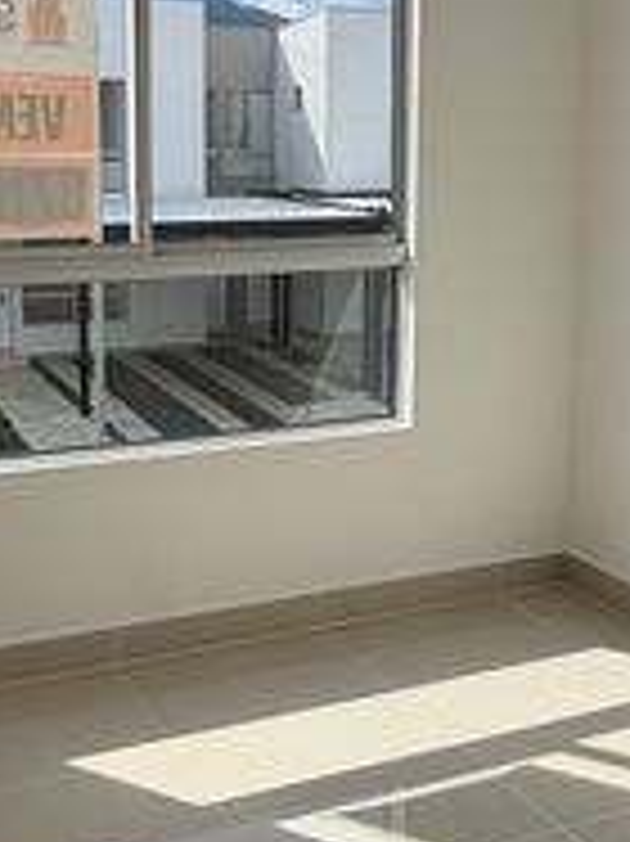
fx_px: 1215
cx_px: 284
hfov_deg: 29.1
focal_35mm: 50
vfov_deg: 38.0
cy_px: 313
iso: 20
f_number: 2.2
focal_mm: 2.22
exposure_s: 1/820
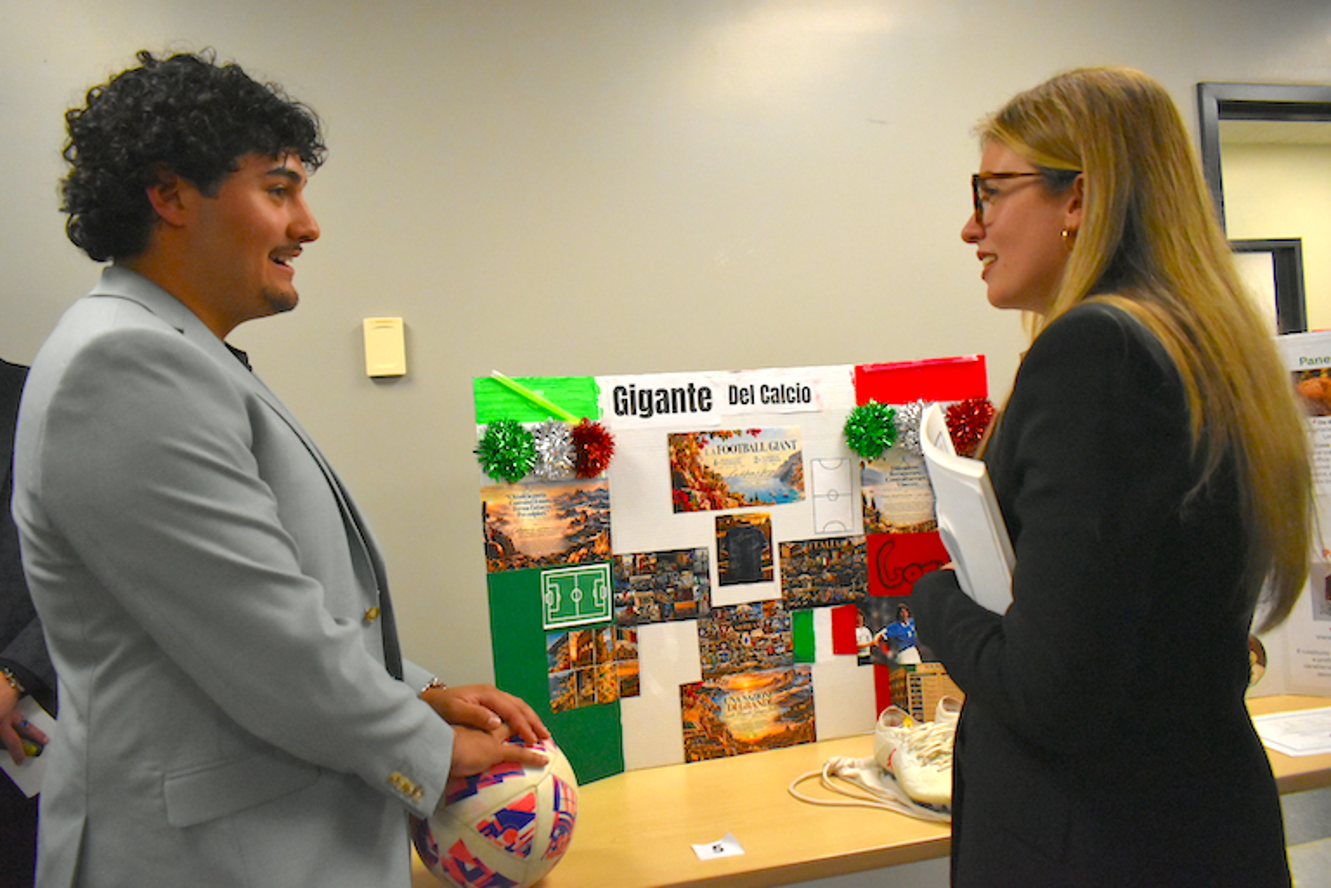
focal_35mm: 27
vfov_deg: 47.9
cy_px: 444
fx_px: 998
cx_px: 666
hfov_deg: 67.4
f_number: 3.5
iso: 2800
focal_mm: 18
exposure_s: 1/500
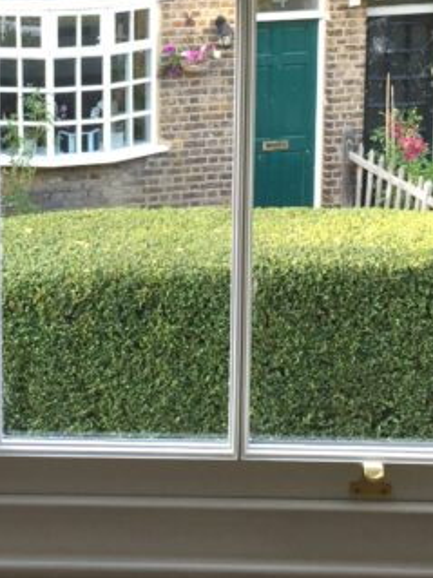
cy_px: 51
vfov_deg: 20.6
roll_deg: -0.2
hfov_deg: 15.8
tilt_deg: -10.9
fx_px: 1552
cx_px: 130
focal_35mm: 93
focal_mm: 4.15
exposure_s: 1/33
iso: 40
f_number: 2.2
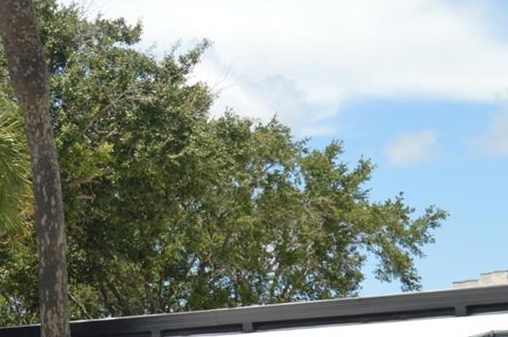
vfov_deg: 9.3
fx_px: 2065
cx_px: -43
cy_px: 166
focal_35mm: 147
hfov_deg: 13.7
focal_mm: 31
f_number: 8
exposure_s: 1/200
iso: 100
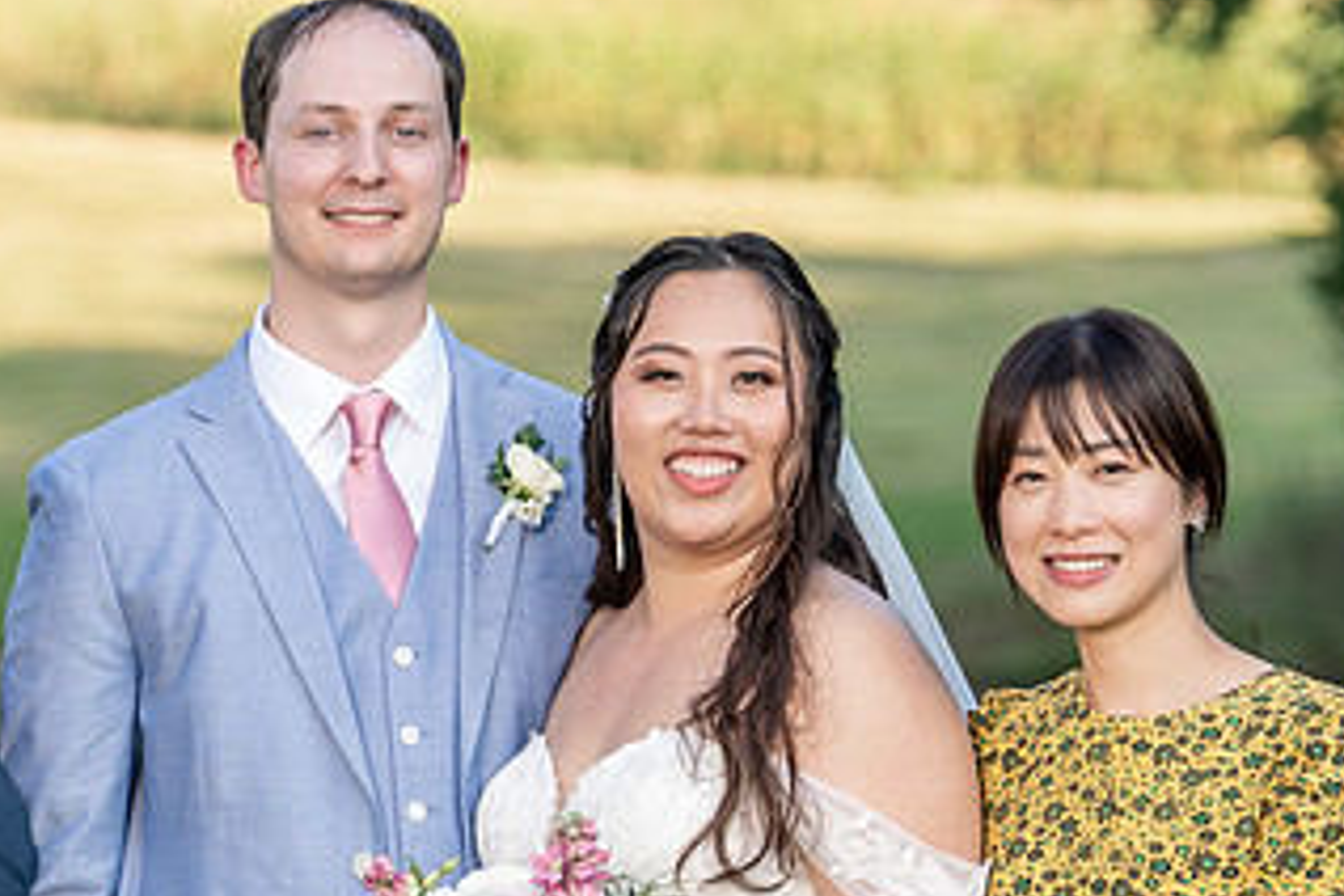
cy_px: 718
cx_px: 480
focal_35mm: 225
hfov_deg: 9.1
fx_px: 8399
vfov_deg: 6.1
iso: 160
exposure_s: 1/200
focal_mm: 116
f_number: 4
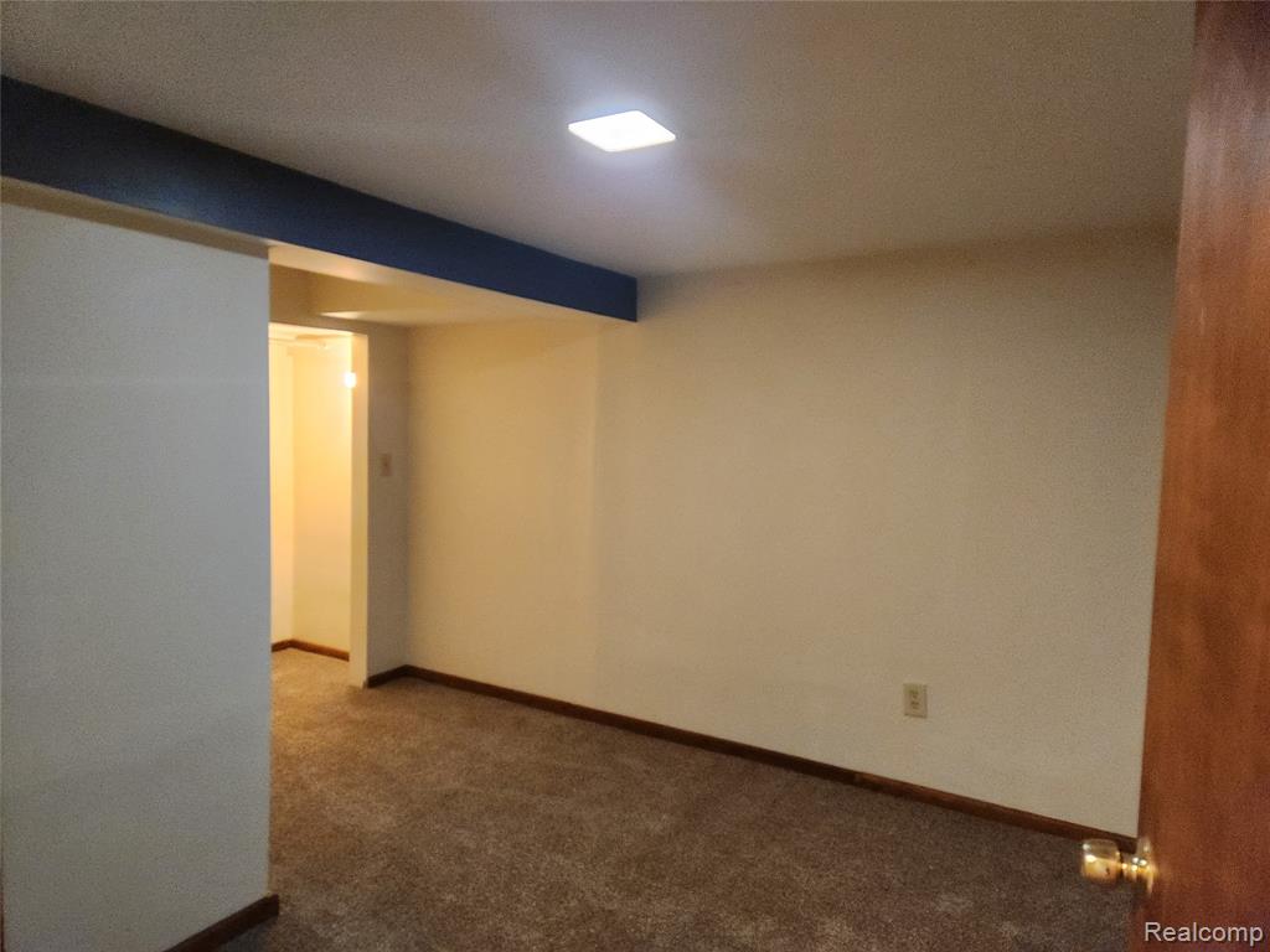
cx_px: 635
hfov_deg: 73.9
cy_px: 476
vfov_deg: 58.9
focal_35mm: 23
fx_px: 844
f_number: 1.8
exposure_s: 1/120
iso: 1000
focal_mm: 5.4
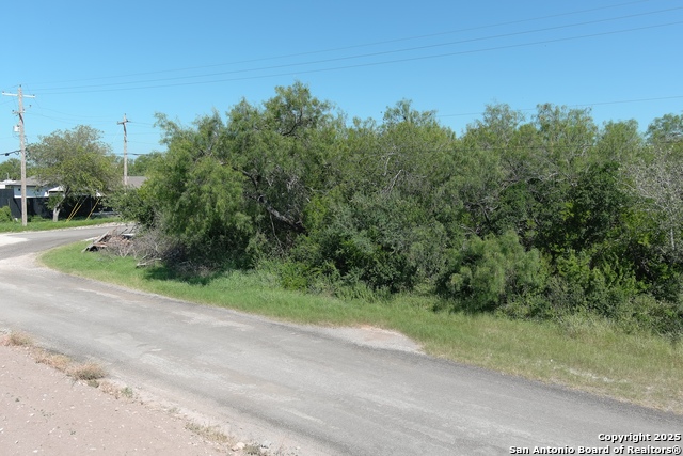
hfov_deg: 63.6
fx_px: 550
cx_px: 342
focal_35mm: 29
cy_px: 228
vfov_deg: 45.0
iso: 100
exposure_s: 1/1000
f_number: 2.8
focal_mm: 10.57
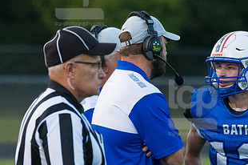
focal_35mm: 871
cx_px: 193
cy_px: 108
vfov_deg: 1.6
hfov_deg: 2.4
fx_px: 5994
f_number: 5.6
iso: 5000
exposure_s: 1/1250
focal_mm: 310
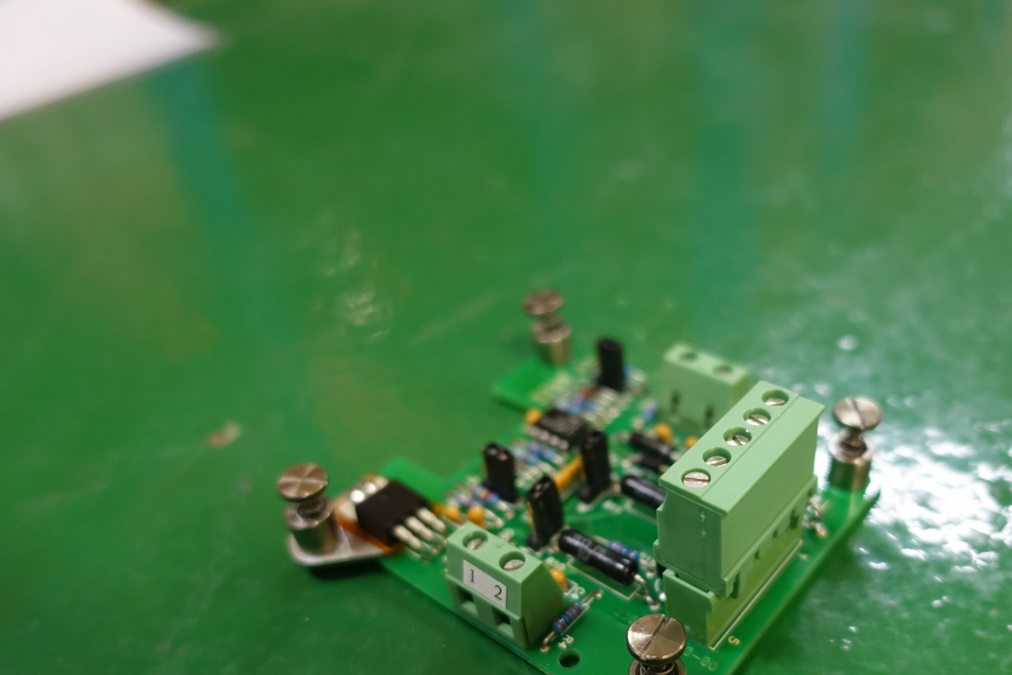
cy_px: 439
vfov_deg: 40.7
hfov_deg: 58.3
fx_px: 899
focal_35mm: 32
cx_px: 605
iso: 640
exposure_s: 1/30
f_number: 1.8
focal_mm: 8.8
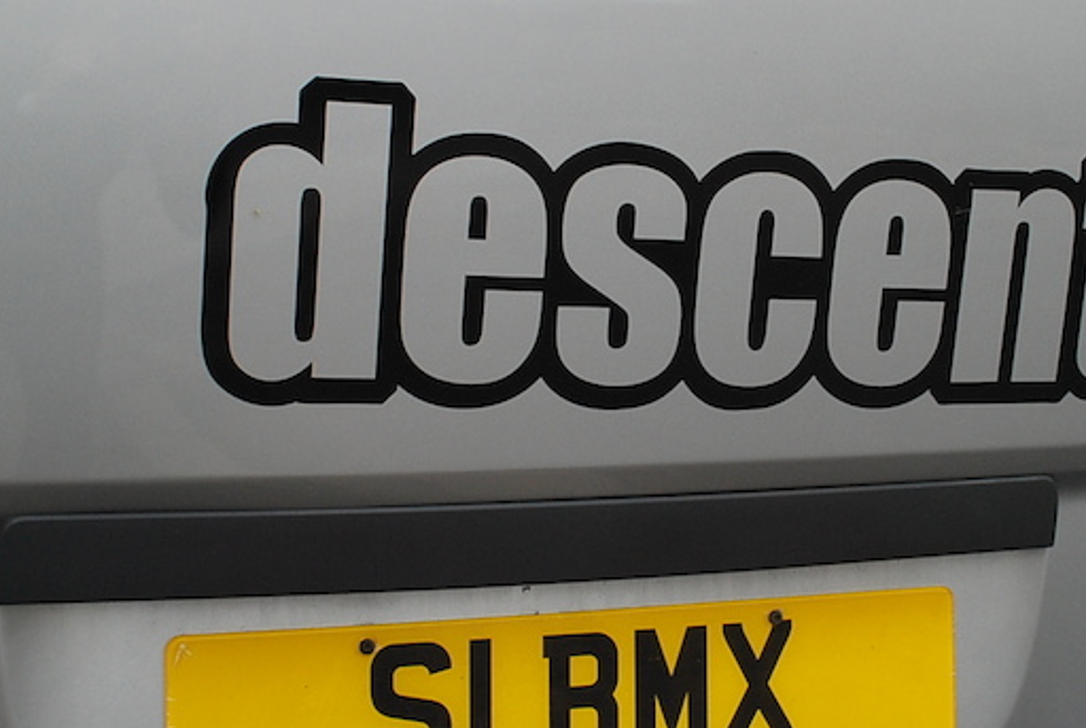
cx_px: 630
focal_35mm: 54
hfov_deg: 36.7
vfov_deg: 25.1
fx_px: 1631
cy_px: 319
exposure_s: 1/160
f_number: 6.3
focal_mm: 18
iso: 400
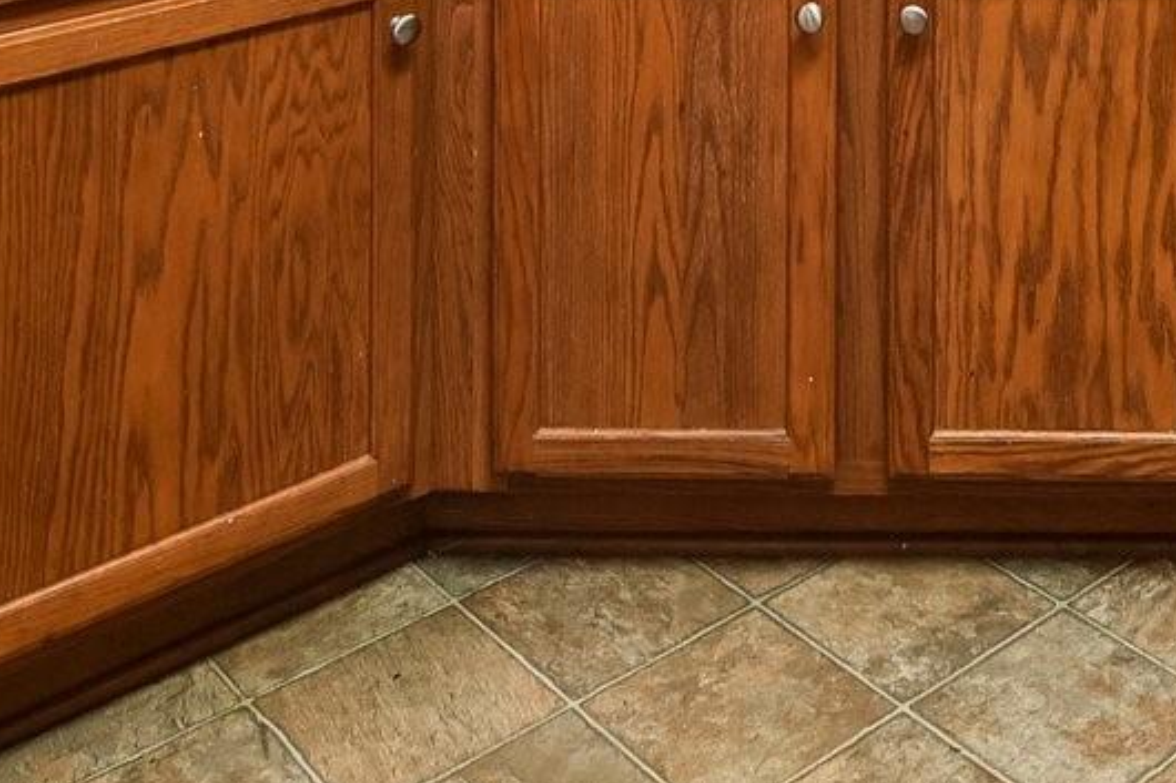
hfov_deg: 33.6
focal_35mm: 58
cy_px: -598
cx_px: 923
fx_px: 1894
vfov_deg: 18.6
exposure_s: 1/5
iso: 200
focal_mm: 15
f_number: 8
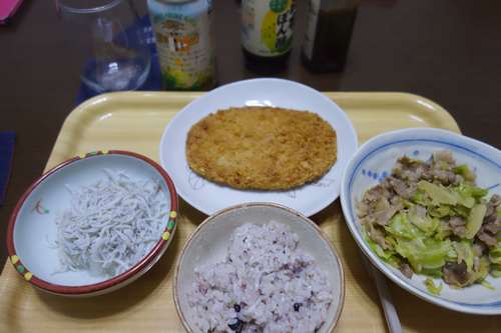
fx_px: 390
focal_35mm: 28
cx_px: 250
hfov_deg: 65.5
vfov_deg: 46.4
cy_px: 166
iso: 800
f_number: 1.8
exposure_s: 1/125
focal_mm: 10.4
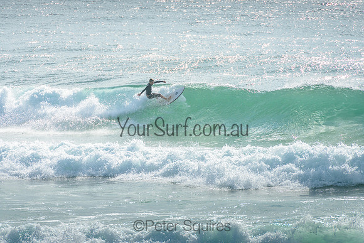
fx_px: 4960
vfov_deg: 2.8
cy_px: 94
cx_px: 154
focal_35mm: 490
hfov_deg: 4.2
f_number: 10
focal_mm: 400
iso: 200
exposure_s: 1/1600
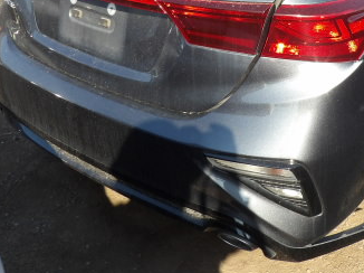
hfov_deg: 33.7
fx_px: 578
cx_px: 301
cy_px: 28
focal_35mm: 55
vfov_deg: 25.7
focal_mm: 5
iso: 100
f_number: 5.9
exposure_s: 1/112
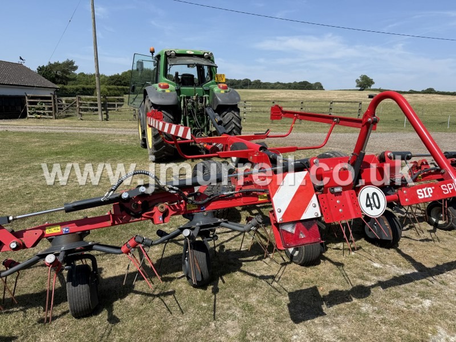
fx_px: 316
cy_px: 171
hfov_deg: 71.6
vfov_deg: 56.8
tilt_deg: -11.9
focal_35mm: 24
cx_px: 228
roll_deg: -1.6
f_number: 1.78
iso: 80
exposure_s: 1/4405
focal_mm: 6.76
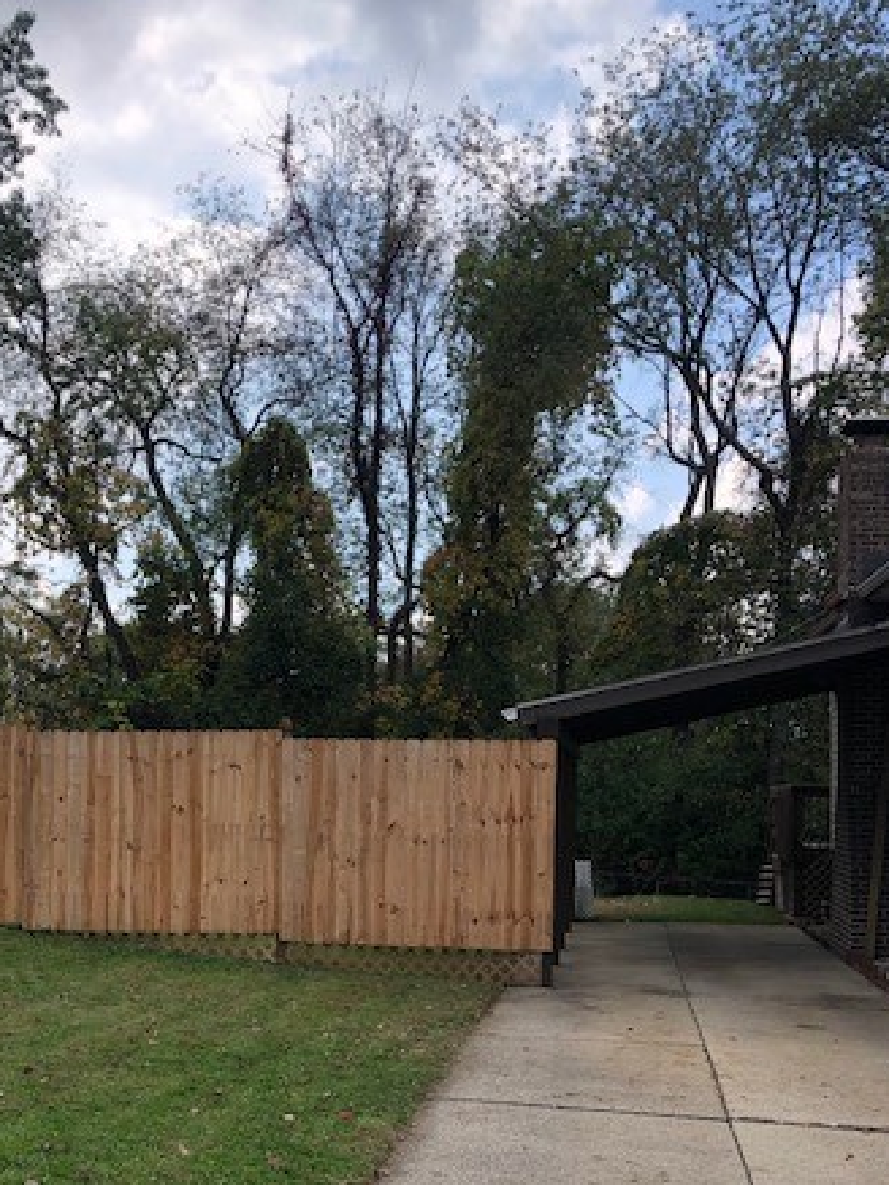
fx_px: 1403
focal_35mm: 41
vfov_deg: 45.0
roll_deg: -0.9
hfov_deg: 34.9
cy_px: 800
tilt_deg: -0.8
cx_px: 320
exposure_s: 1/750
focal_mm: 3.99
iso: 20
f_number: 1.8
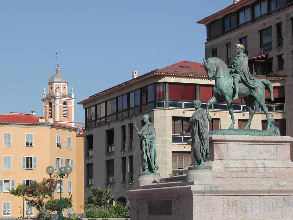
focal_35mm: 87
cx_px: 152
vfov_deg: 17.0
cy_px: 128
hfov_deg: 22.5
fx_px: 736
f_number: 10.4
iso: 100
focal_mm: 15.3
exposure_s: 1/180
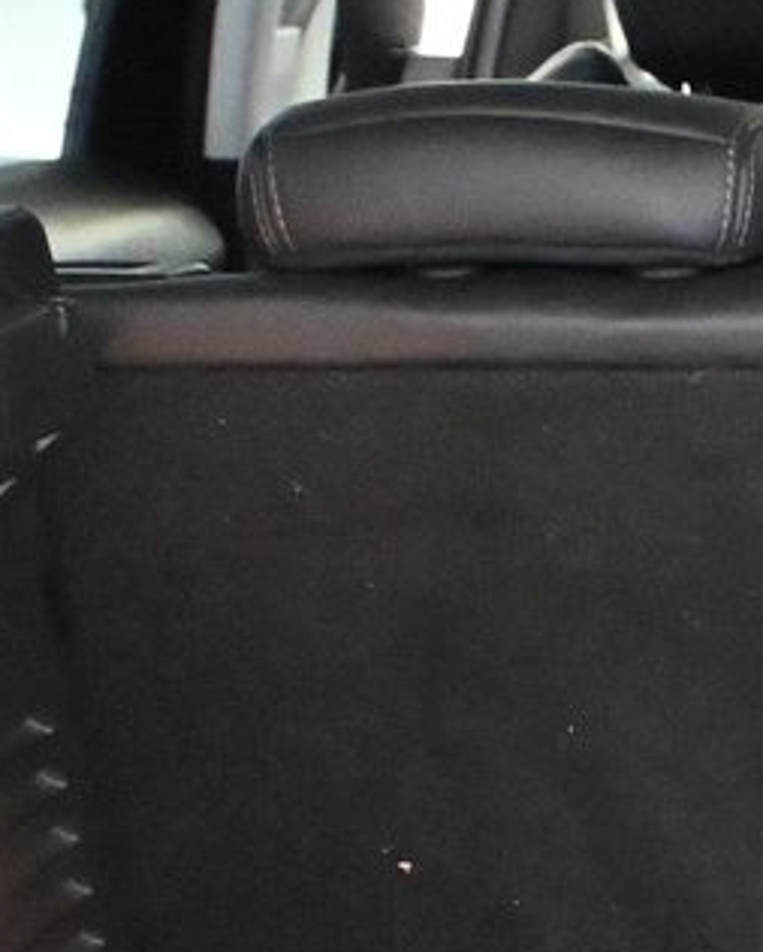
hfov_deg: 8.5
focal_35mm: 173
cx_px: 1490
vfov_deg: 11.0
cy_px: 1127
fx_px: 4881
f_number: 4.2
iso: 9000
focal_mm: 24
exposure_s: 1/60
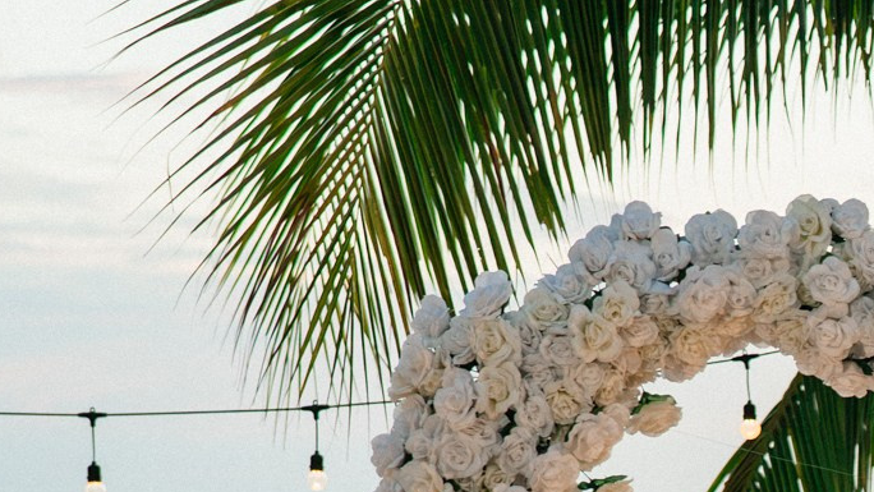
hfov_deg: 11.5
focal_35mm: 182
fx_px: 4219
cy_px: 567
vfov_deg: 6.6
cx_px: 1210
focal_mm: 50
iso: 640
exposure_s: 1/400
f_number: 2.5
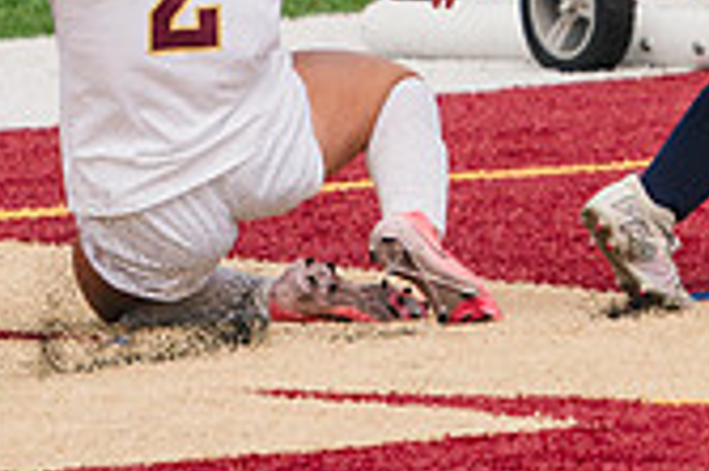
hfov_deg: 0.9
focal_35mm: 2358
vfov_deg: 0.6
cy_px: -159
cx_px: 1205
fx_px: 46393
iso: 500
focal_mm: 582
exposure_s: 1/1600
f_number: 6.3
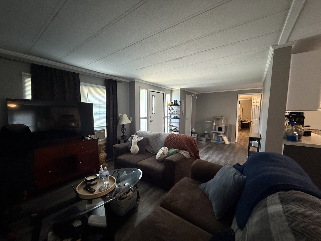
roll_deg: -0.1
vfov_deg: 85.7
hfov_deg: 102.1
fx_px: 130
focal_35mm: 14
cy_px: 120
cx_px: 160
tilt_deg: -4.2
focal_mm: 2.22
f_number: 2.2
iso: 500
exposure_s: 1/60
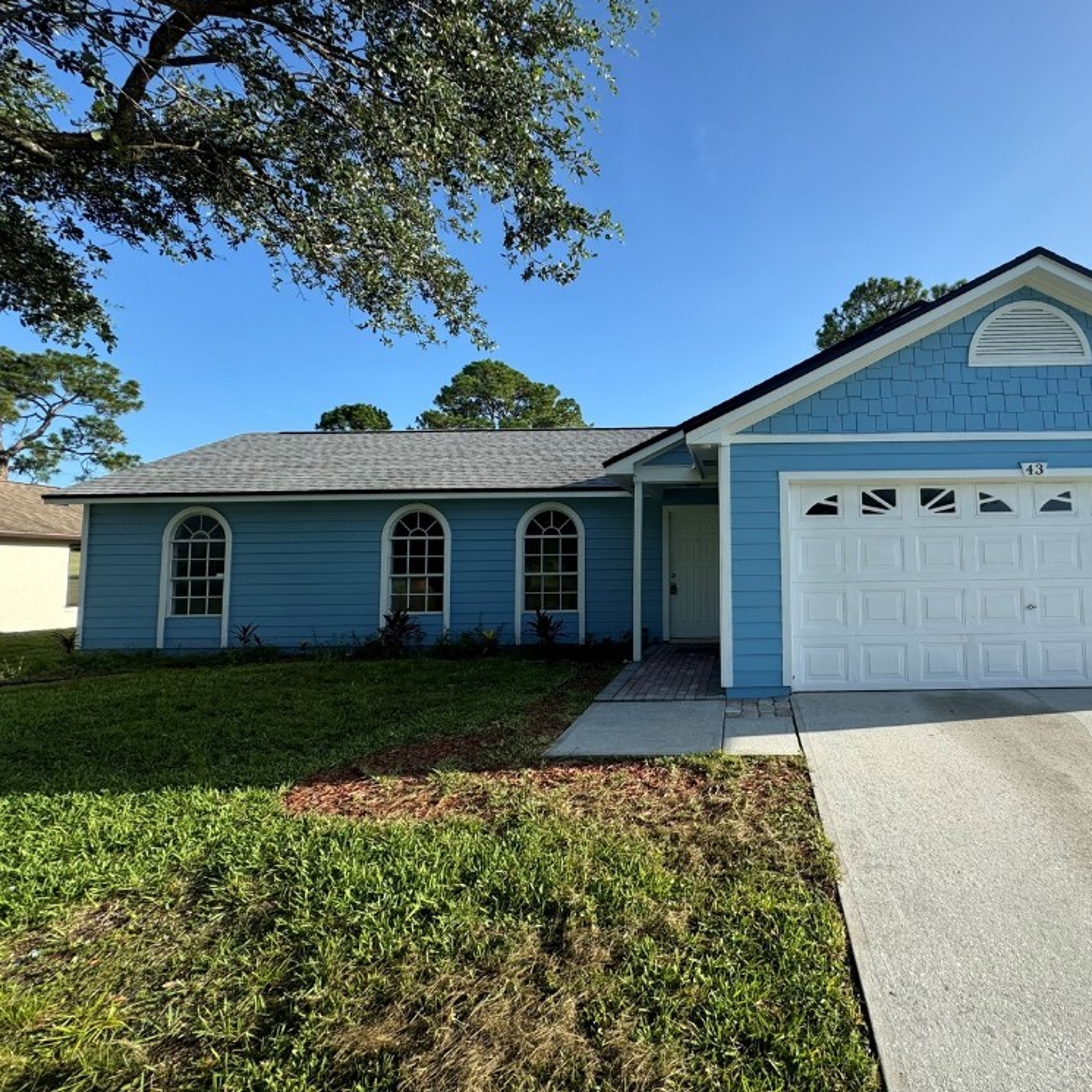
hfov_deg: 80.6
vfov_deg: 84.0
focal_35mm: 17
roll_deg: +0.6
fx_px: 607
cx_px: 745
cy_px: 532
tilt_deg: +4.0
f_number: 2.2
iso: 50
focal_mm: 2.22
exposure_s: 1/812
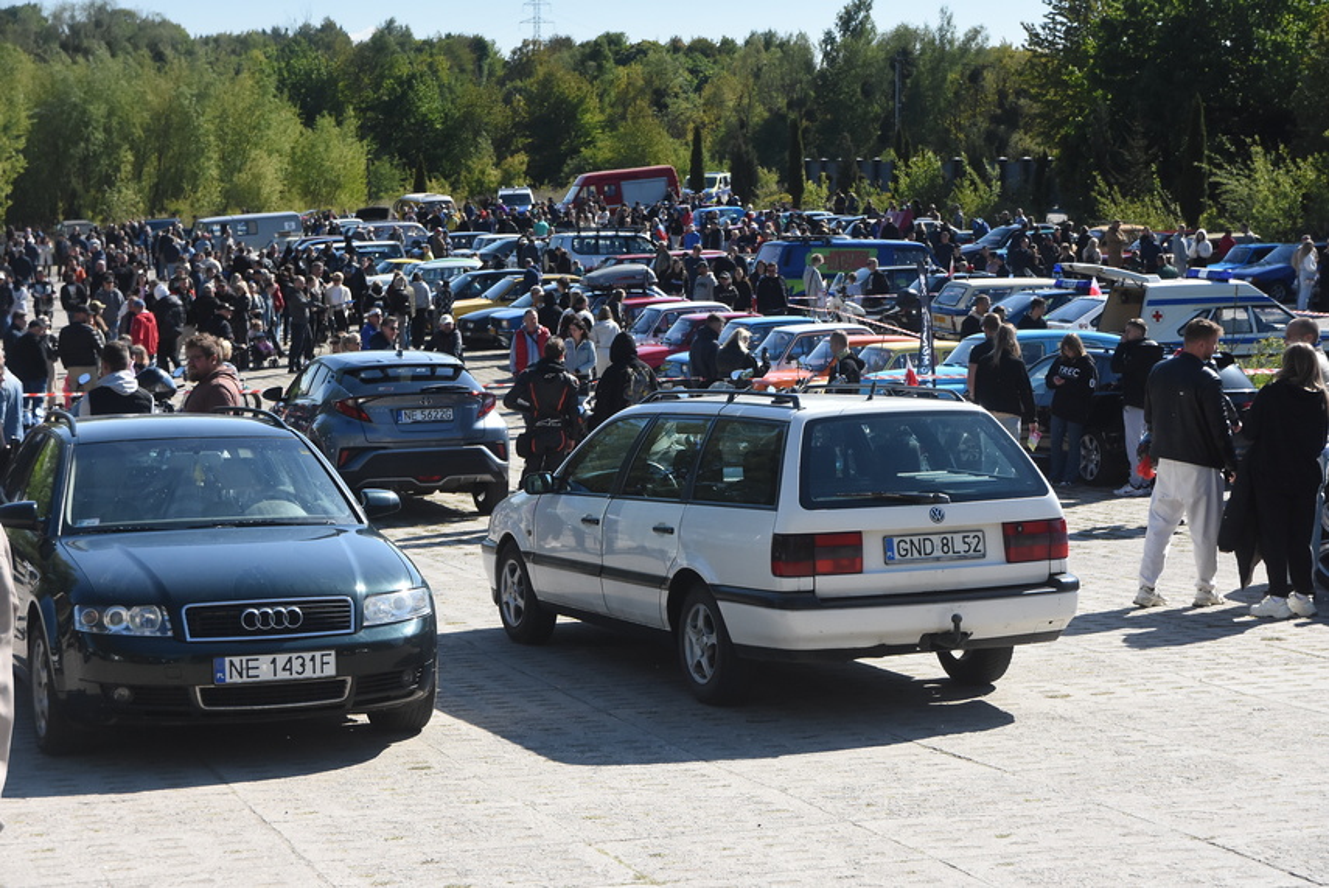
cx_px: 664
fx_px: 2493
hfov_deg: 29.8
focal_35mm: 68
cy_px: 444
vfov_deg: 20.2
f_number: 4
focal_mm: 45
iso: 1250
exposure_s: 1/6400
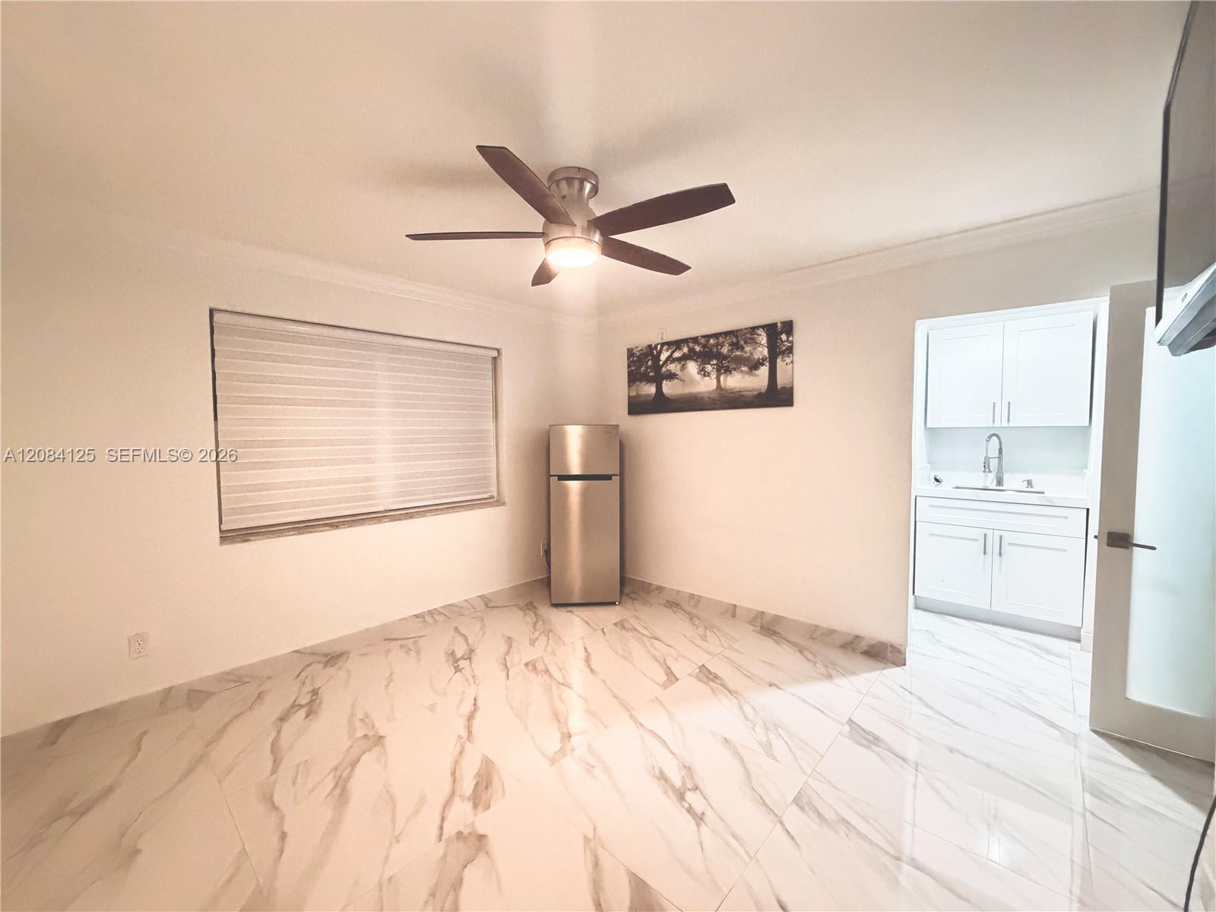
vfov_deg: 85.7
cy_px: 456
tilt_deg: -2.7
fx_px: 492
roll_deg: +0.9
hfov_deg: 102.1
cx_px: 608
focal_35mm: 14
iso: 1000
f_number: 2.2
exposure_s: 1/40
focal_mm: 2.22
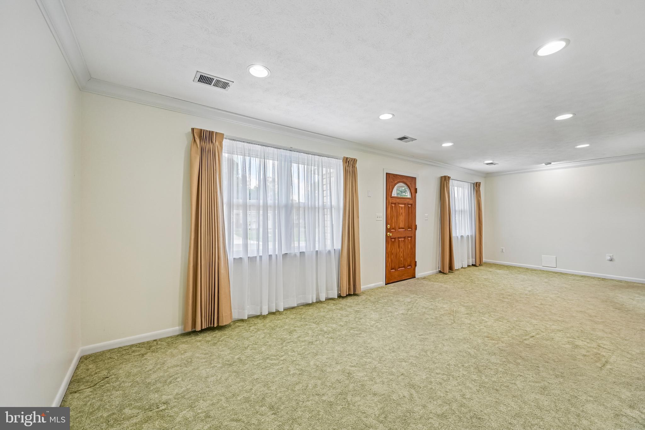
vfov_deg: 81.2
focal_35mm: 14
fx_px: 251
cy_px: 215
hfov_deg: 104.3
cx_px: 322
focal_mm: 14
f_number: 8
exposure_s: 1/25
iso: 100
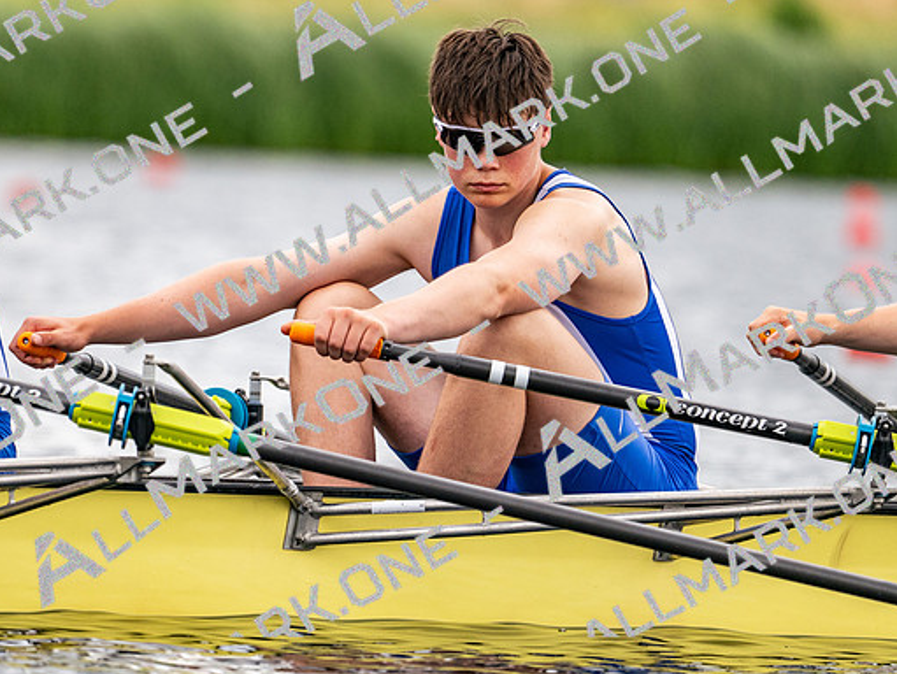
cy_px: 337
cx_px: 390
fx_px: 16959
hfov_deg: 3.0
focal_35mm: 654
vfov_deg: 2.3
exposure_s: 1/2500
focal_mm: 400
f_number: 4.5
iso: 500
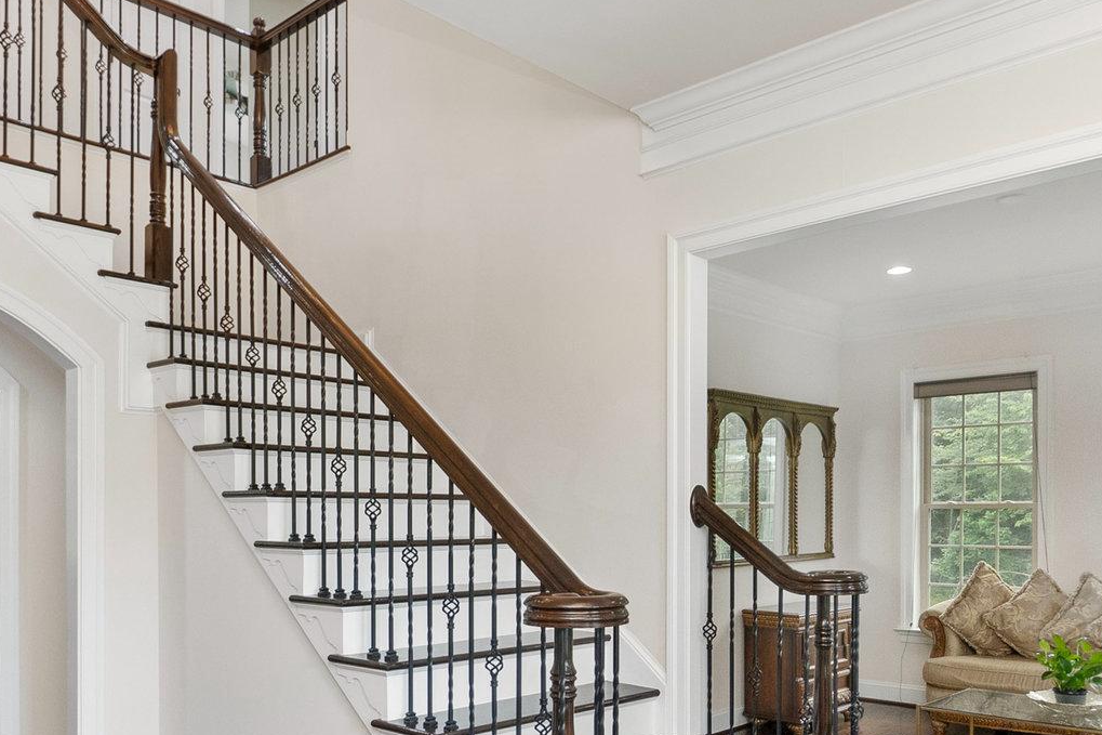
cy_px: 549
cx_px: 611
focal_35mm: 30
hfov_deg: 61.8
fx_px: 918
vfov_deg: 42.3
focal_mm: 10
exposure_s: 1/2.5
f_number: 7.1
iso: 400
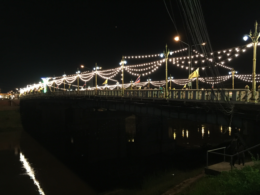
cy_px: 98
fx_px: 218
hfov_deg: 61.7
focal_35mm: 29
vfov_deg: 48.2
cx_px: 130
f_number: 2.2
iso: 250
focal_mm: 4.15
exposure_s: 1/15
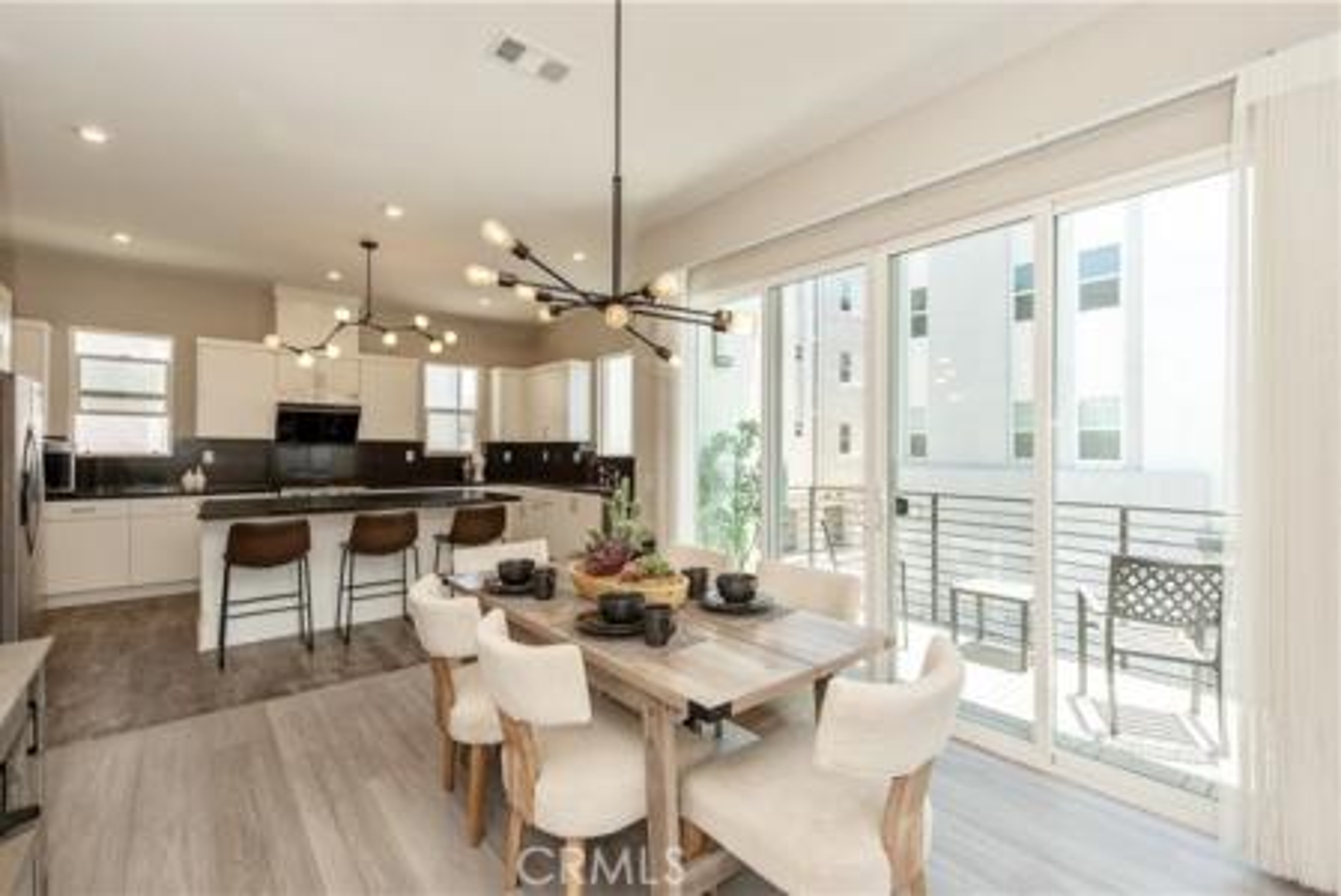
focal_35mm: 16
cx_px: 670
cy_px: 448
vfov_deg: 73.8
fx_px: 596
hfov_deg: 96.7
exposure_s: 1/125
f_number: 5.6
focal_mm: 16
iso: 200
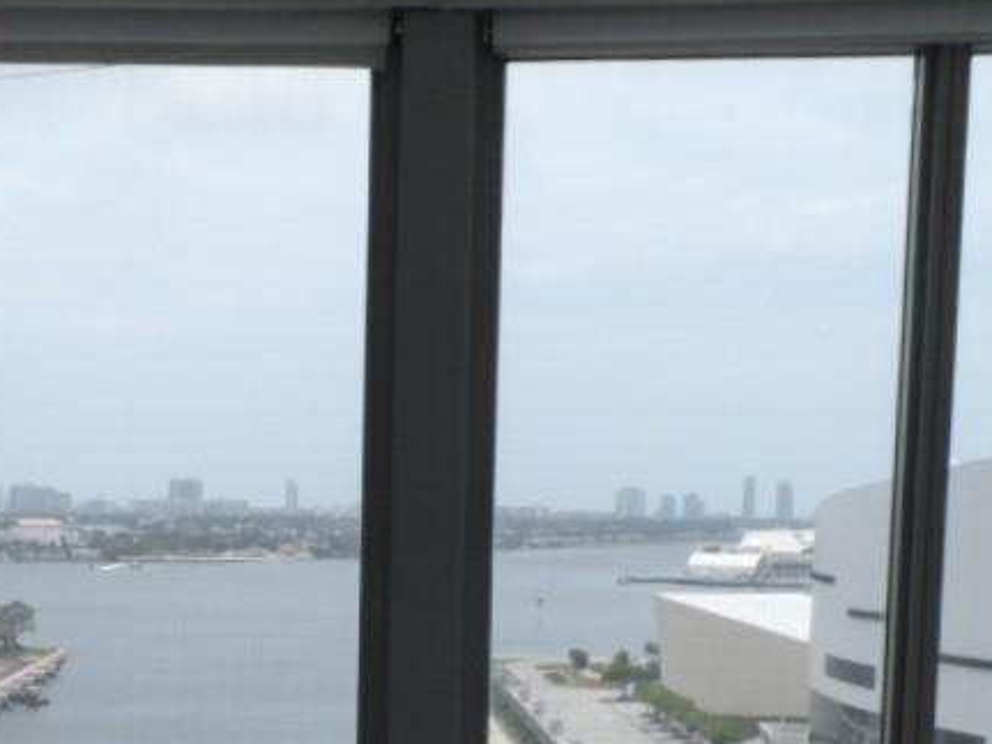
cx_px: 281
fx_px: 1633
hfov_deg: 33.3
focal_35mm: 57
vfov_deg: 24.7
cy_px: 712
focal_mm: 4
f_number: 4.5
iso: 80
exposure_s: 1/500
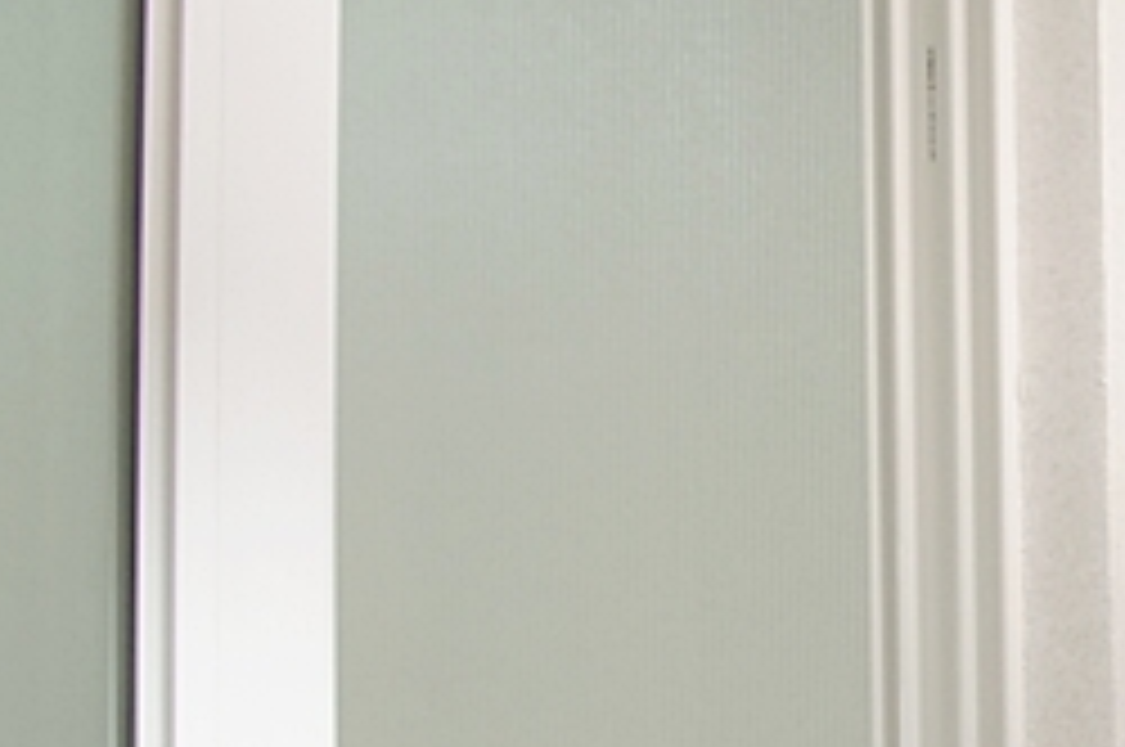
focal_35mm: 48
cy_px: 932
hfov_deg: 26.9
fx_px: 1498
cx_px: 1746
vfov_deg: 24.9
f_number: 9
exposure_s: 1/30
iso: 800
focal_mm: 10
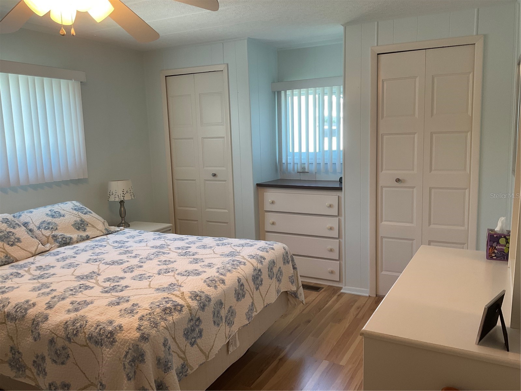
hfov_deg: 61.7
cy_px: 196
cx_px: 260
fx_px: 436
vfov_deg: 48.2
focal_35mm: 29
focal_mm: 3
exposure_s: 1/60
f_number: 1.8
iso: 40
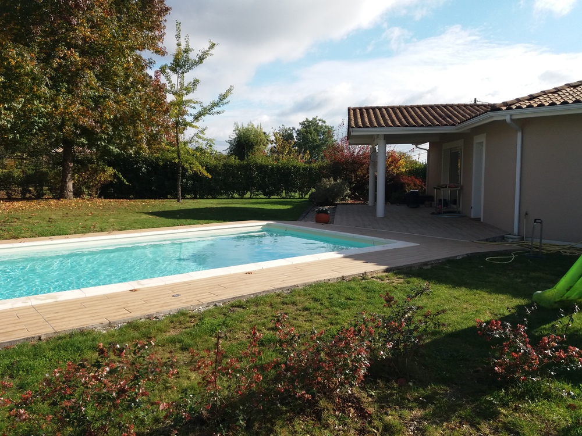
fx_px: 471
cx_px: 291
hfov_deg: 63.4
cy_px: 218
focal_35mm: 28
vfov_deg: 49.7
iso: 64
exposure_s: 1/1378
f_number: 1.9
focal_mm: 3.7
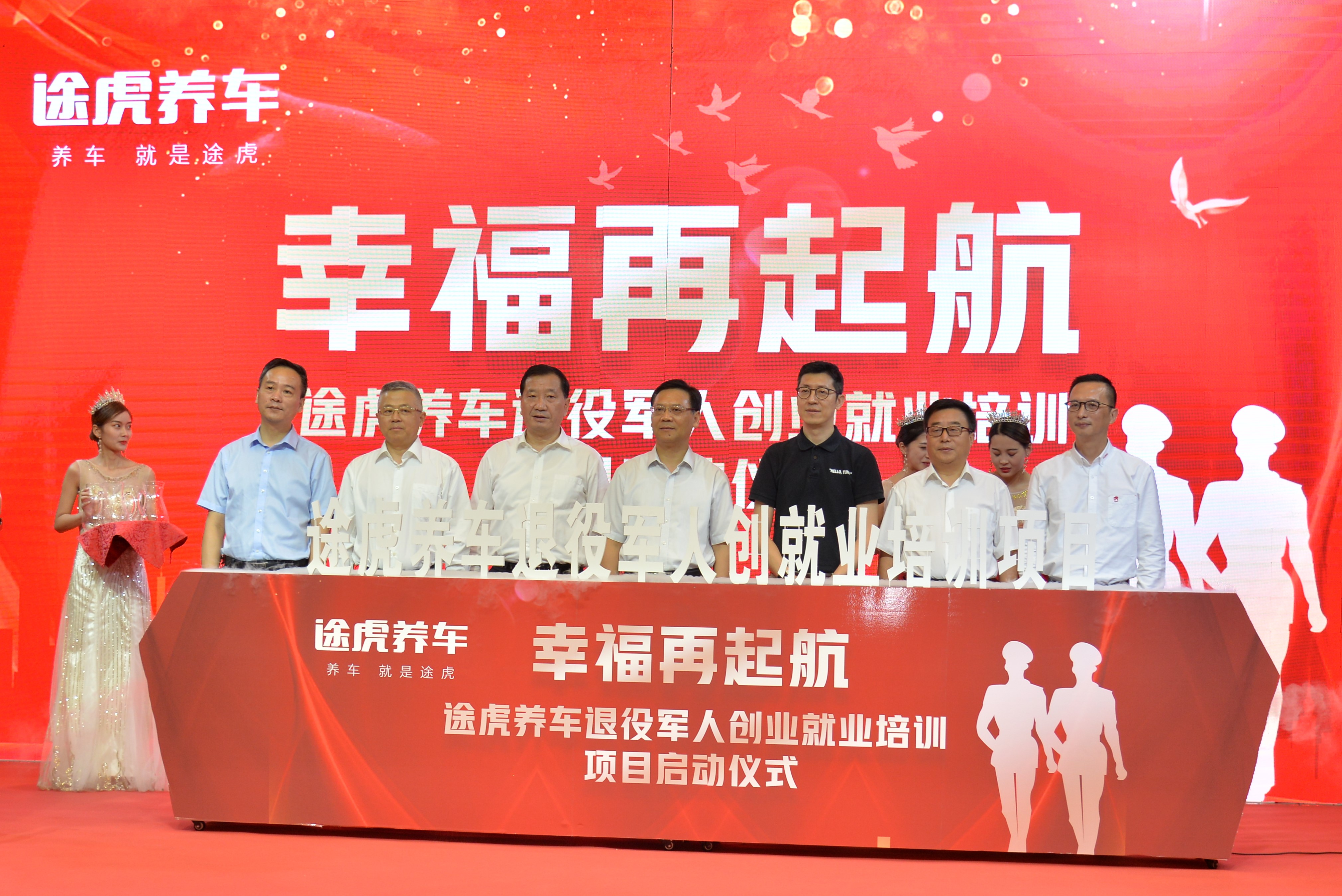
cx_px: 671
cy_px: 448
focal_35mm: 32
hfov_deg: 58.7
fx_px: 1193
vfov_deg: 41.1
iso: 500
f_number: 4.5
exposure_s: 1/125
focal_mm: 32
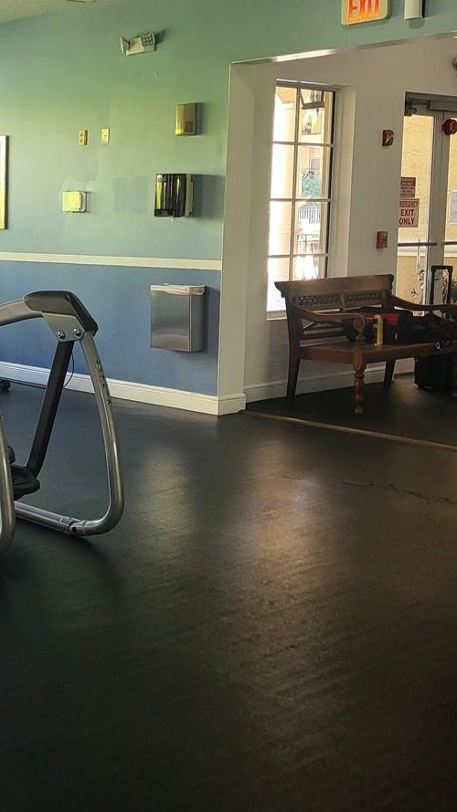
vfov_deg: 40.3
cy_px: 304
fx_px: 1099
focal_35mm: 51
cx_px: -178
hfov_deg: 20.8
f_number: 1.8
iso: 160
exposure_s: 1/120
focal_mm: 5.4
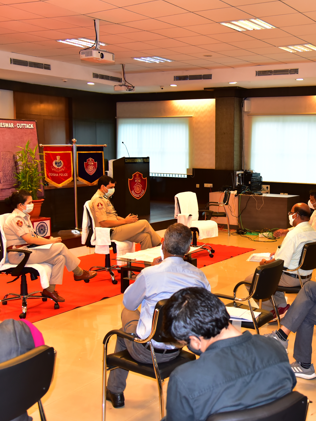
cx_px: 261
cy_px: 209
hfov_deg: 31.2
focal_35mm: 45
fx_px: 548
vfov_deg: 42.1
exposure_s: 1/80
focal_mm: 31
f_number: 4
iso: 1600
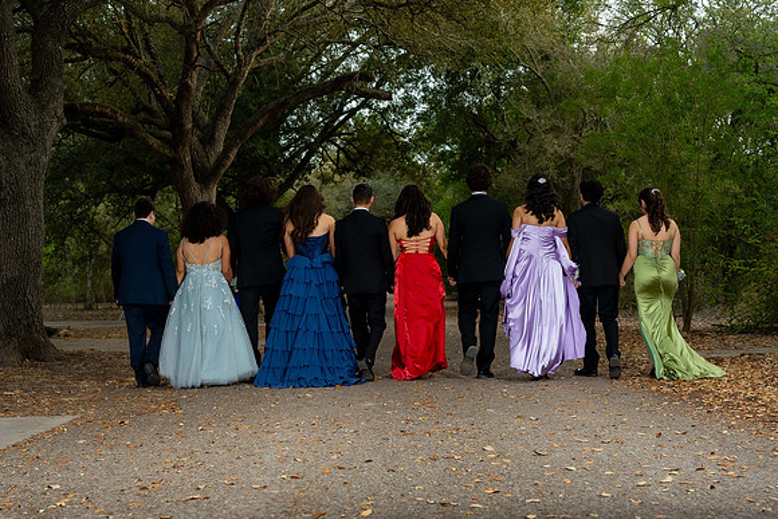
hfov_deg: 38.2
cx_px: 389
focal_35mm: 52
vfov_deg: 26.0
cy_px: 260
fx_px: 1124
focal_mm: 35
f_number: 3.2
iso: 250
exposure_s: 1/200
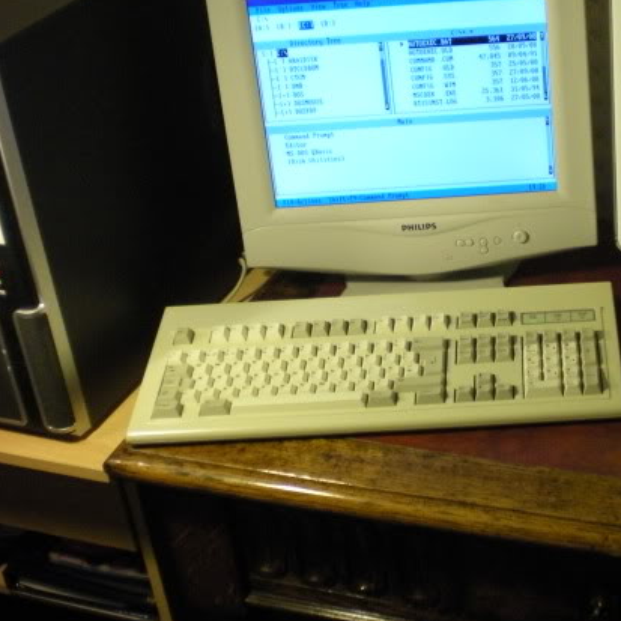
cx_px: 549
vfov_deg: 26.5
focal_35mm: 65
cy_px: 265
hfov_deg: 25.7
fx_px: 1319
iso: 400
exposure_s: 1/27
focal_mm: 6.3
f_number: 3.1
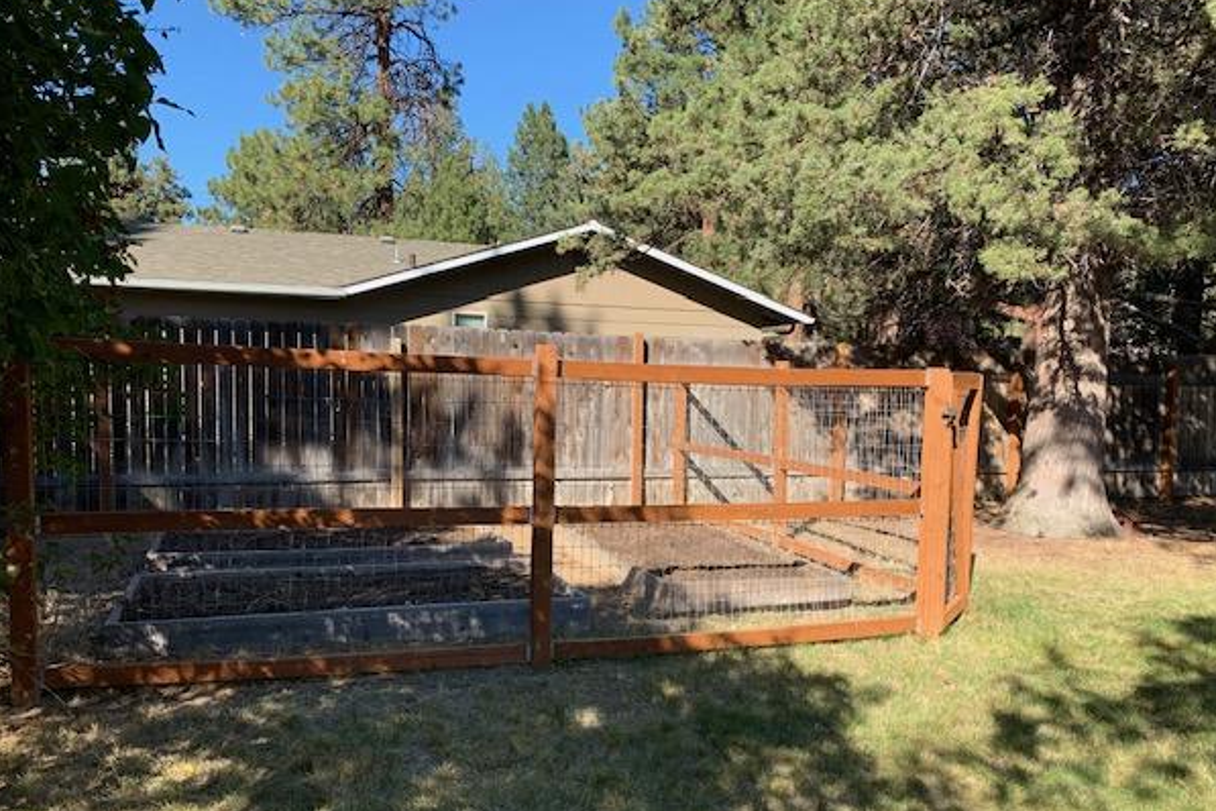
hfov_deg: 63.6
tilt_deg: -5.3
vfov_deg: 44.8
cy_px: 463
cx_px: 631
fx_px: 979
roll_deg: -1.0
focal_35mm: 29
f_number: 1.8
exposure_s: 1/829
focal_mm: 4.25
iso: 25
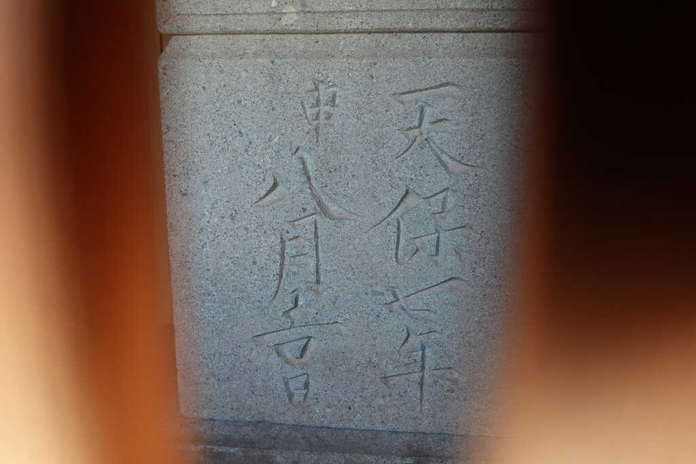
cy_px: 232
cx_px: 348
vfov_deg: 28.7
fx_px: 909
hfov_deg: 41.9
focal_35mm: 47
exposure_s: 1/50
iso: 640
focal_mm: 17.53
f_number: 4
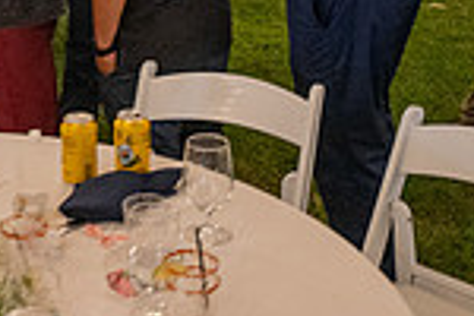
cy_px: -182
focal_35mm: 93
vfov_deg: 13.7
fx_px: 1224
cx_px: 35
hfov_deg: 21.4
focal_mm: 24
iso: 2000
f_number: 2.8
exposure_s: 1/50
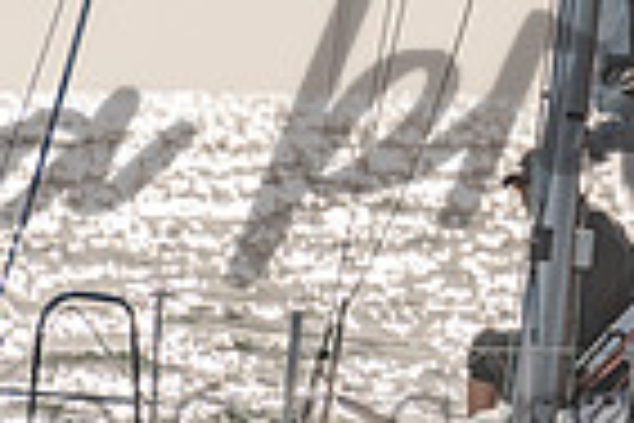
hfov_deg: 2.0
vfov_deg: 1.4
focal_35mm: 1014
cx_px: 676
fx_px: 17856
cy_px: 205
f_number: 6.3
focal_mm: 200
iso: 400
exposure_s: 1/3200
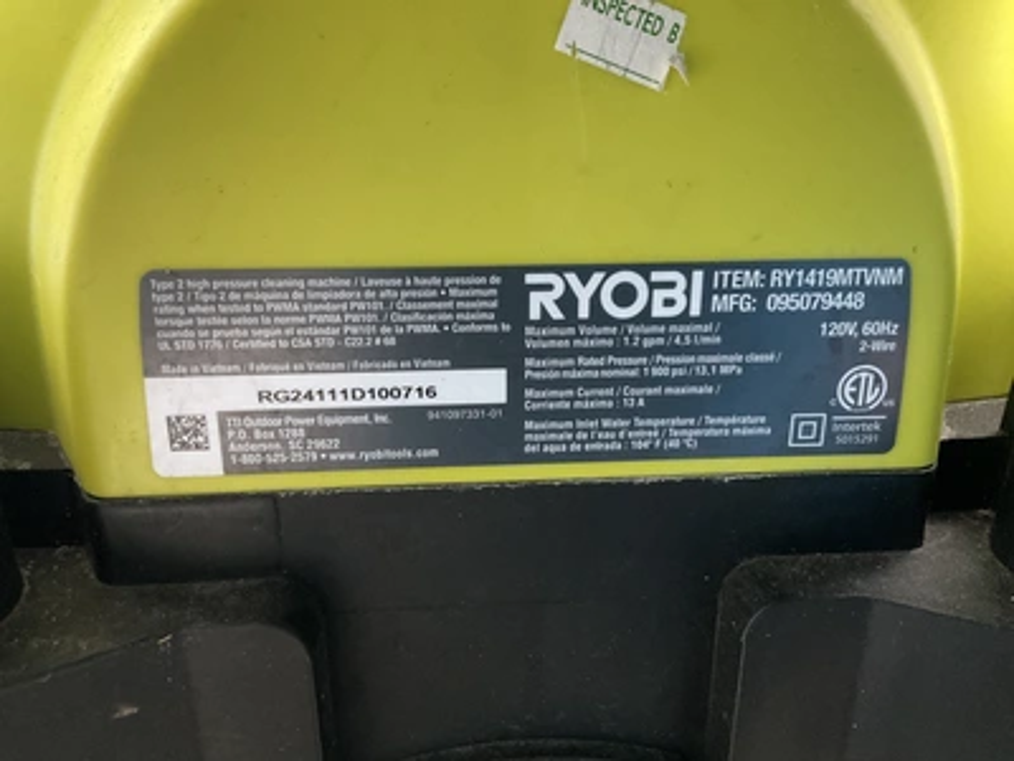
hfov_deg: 61.7
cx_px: 507
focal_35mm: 29
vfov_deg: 48.2
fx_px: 849
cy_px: 380
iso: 500
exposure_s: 1/30
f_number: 1.8
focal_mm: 3
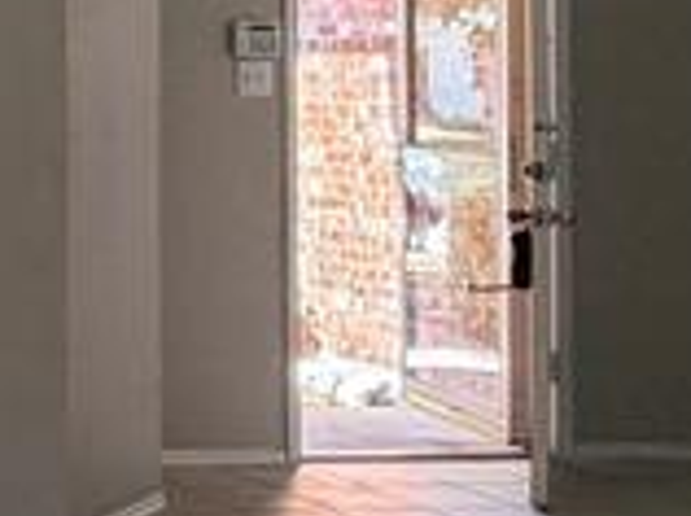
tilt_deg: +1.2
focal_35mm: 91
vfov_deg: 15.9
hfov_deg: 16.8
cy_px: 26
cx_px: -643
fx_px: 1814
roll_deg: +0.0
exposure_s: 1/120
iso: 200
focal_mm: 2.22
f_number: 2.2
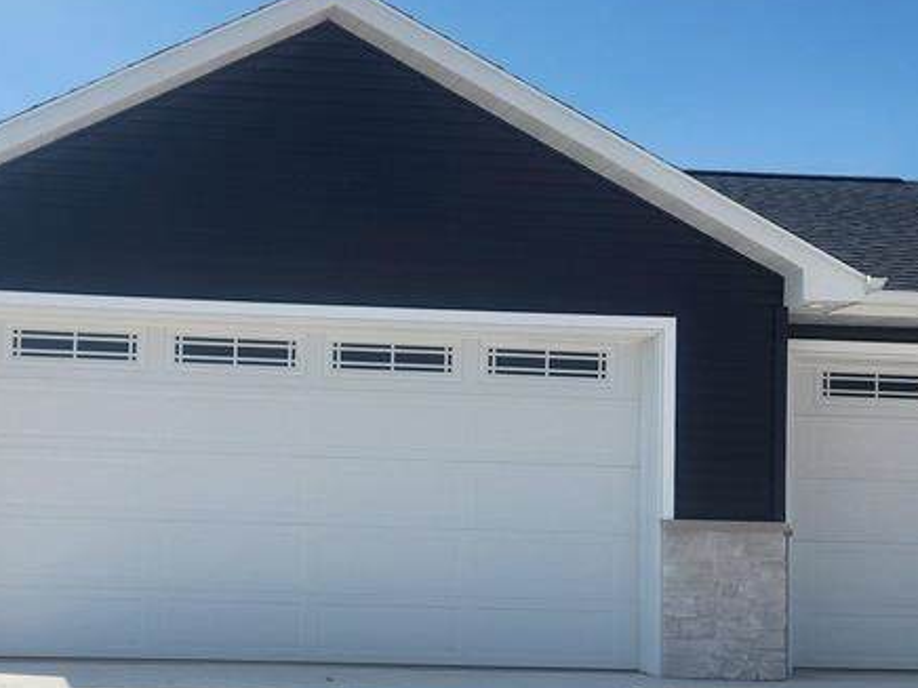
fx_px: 1432
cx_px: 158
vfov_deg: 26.8
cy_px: 478
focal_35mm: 54
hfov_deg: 34.3
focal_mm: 5.4
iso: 20
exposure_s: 1/2503
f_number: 1.8
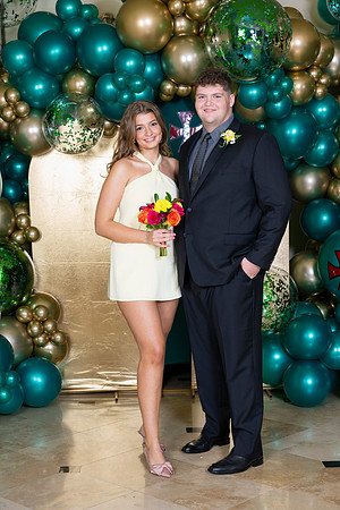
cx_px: 170
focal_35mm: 61
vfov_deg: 32.9
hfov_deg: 22.3
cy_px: 255
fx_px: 864
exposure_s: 1/125
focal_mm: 61
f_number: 7.1
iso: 320
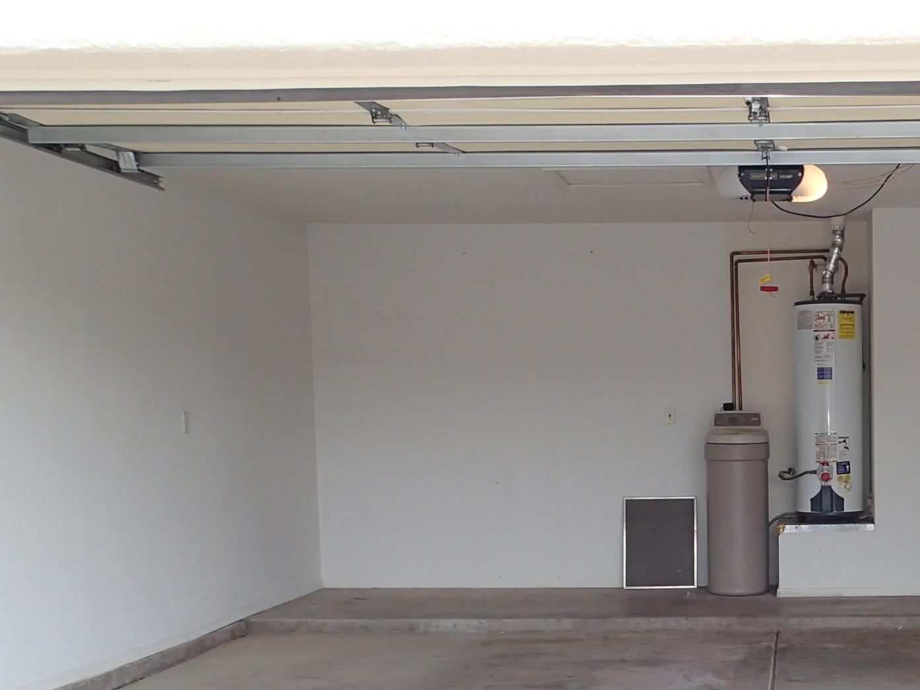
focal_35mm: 54
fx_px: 1435
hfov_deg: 34.3
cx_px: 760
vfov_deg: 26.4
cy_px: 579
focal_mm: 4.5
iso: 100
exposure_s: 1/200
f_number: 2.8
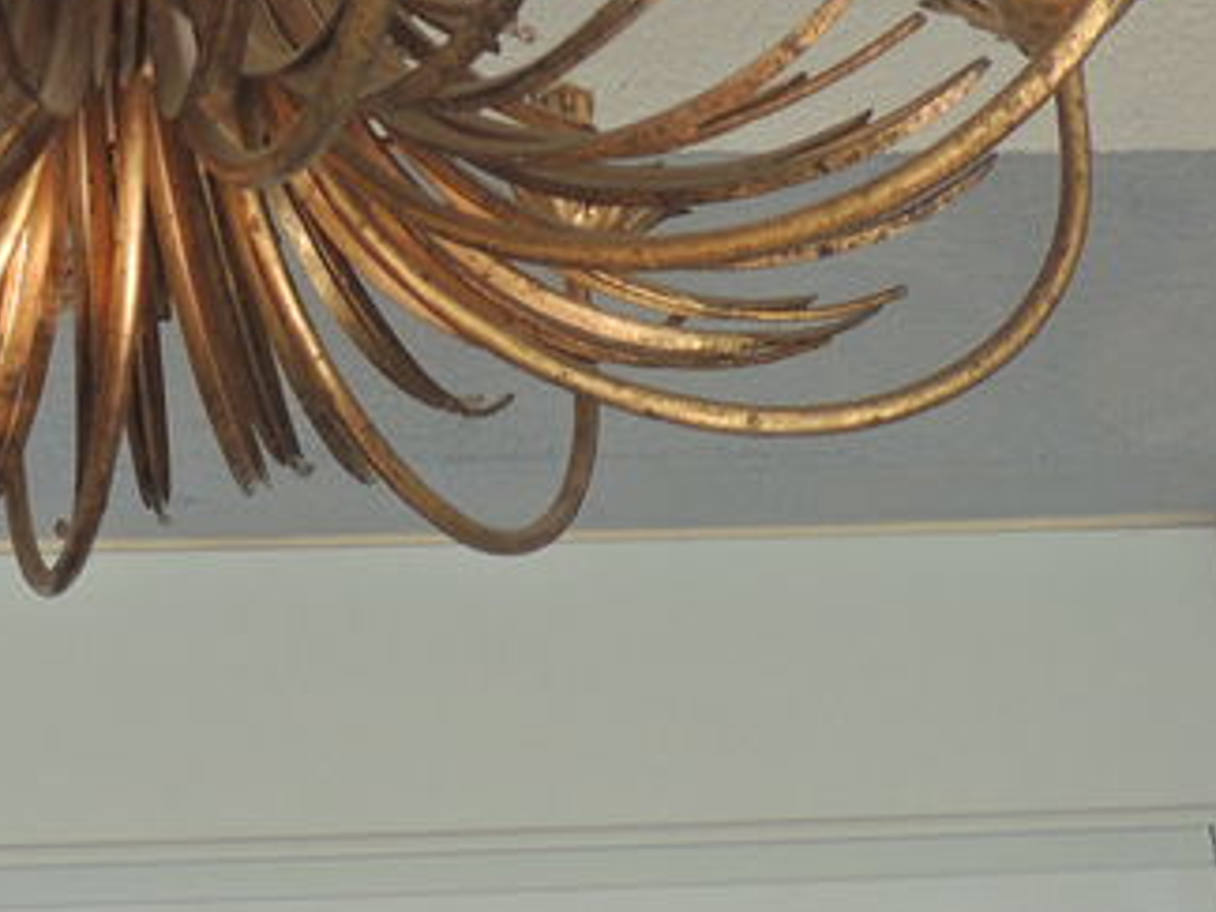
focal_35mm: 74
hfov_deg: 25.3
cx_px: 53
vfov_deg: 19.5
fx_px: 2599
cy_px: 60
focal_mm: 4.3
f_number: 3
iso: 100
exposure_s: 1/80
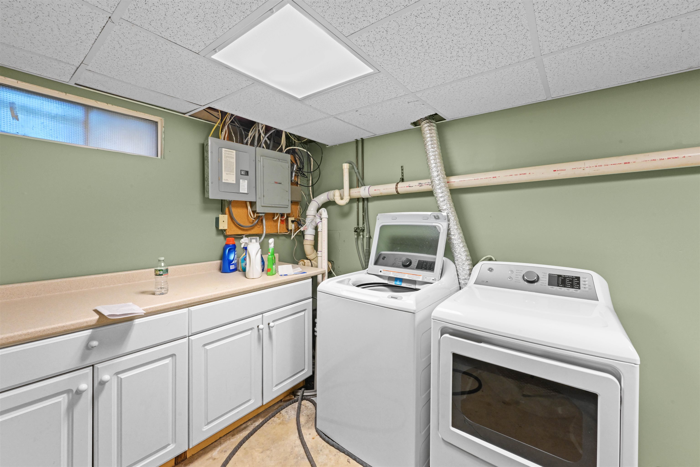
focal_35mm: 14
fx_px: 272
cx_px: 350
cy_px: 234
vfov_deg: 81.2
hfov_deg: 104.3
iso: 2000
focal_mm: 14
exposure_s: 1/5
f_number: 14
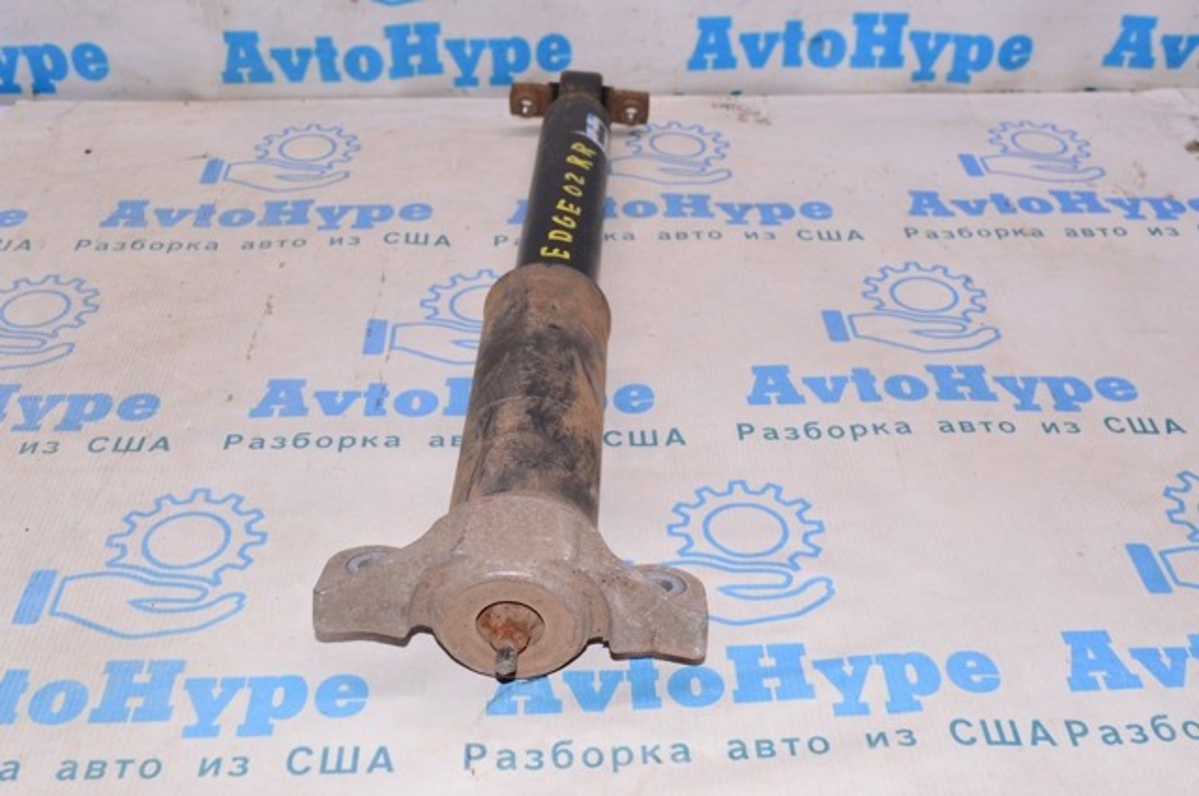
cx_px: 600
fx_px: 1397
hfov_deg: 46.5
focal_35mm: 42
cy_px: 398
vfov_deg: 31.8
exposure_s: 1/200
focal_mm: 28
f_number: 8
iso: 1600
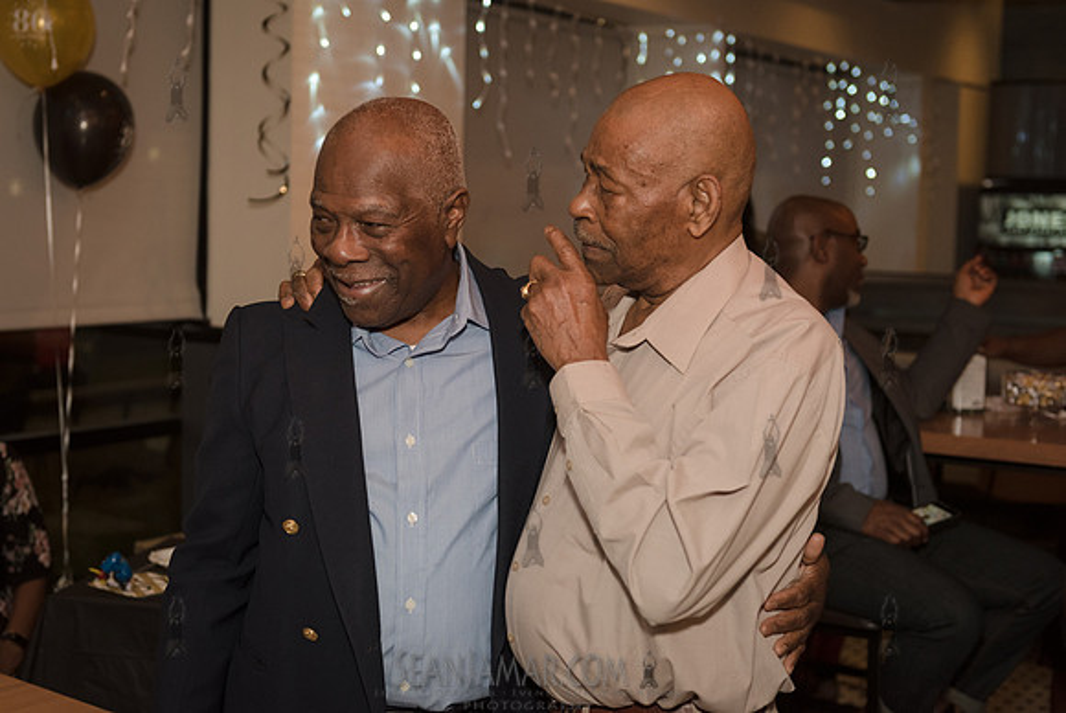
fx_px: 1536
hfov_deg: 38.2
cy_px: 329
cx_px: 490
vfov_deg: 26.1
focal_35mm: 52
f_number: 3.5
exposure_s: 1/400
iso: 1250
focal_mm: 48
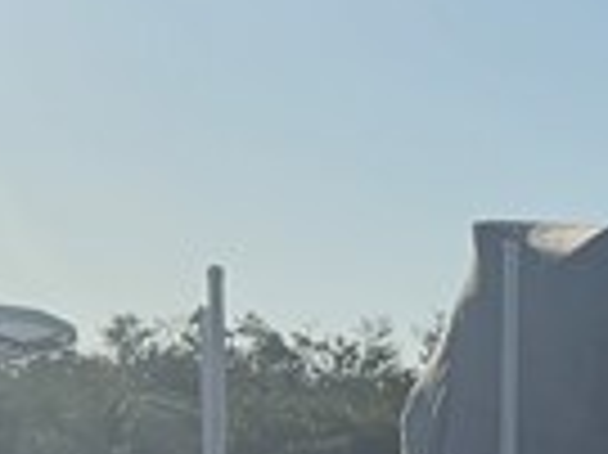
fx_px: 3194
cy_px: 1029
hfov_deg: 10.5
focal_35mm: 182
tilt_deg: -8.4
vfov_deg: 7.7
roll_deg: -0.7
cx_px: 932
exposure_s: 1/14286
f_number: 1.78
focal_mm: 6.76
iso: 125
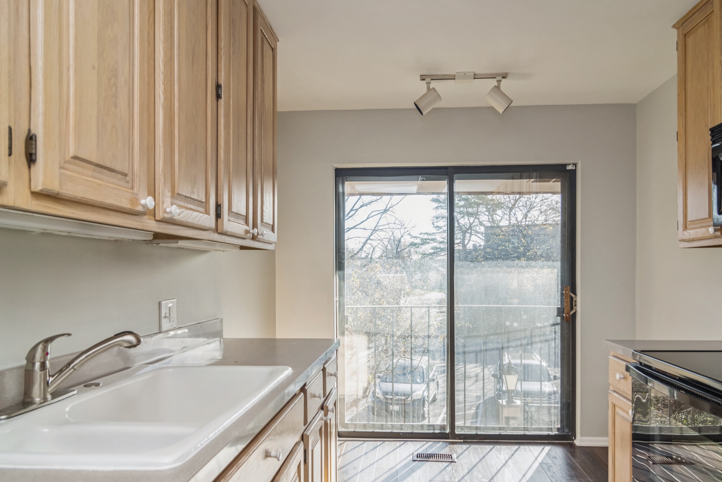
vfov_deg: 56.9
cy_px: 281
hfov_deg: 78.5
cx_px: 377
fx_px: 441
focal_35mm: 22
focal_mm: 12
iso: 200
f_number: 8
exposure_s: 1/100
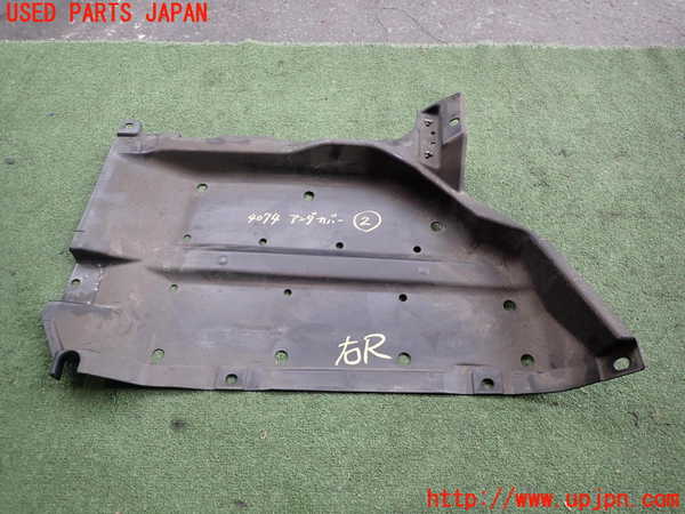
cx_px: 342
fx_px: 495
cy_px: 257
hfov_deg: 69.4
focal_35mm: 25
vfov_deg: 54.9
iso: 200
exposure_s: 1/125
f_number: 2
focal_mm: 4.5
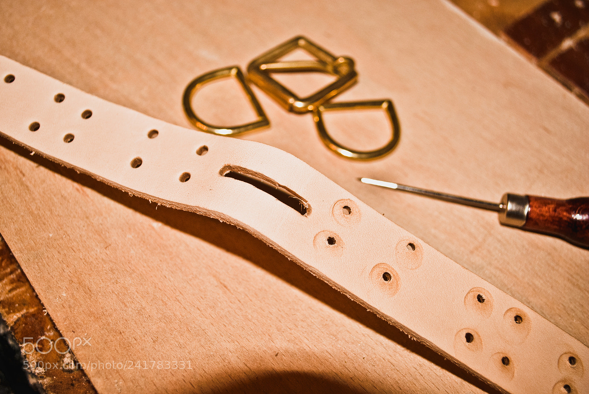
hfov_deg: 53.1
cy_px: 197
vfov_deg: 37.0
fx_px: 590
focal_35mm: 36
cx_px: 294
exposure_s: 1/50
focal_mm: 24
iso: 400
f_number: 4
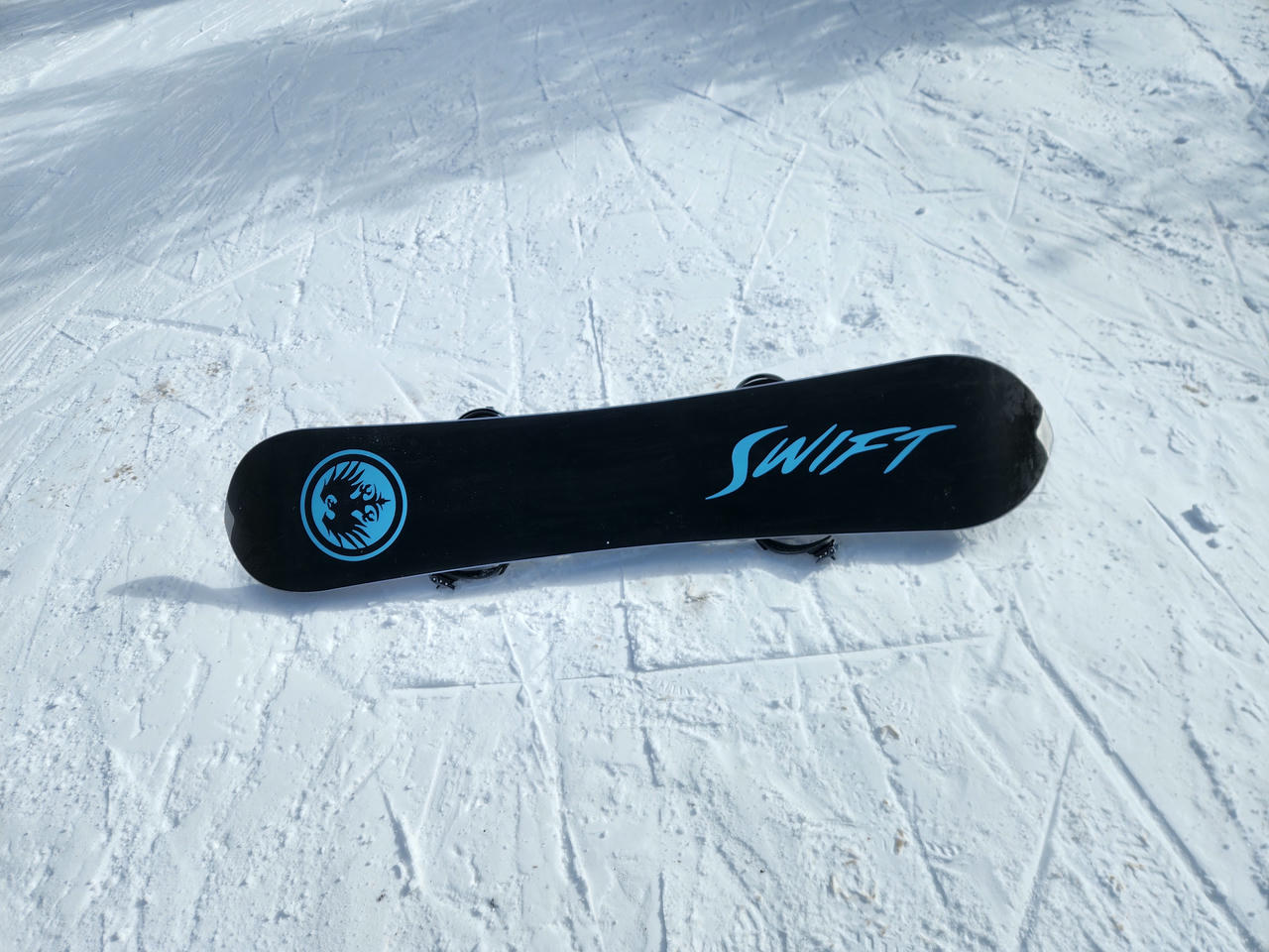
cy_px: 476
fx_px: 843
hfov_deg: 73.9
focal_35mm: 23
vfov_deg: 58.9
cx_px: 634
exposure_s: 1/2760
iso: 20
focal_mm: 5.4
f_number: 1.8
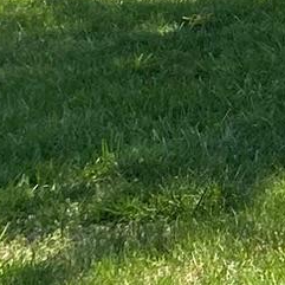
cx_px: 1105
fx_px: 1816
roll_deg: -0.2
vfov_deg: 8.5
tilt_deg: -0.3
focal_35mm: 195
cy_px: -290
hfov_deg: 7.0
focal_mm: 4.25
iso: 32
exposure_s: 1/1608
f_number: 1.8
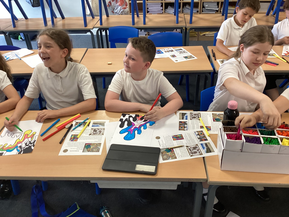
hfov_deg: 58.4
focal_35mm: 31
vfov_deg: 45.4
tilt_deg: -33.1
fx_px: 259
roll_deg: +1.8
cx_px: 144
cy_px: 108
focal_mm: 3.3
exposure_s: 1/50
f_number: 2.4
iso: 125
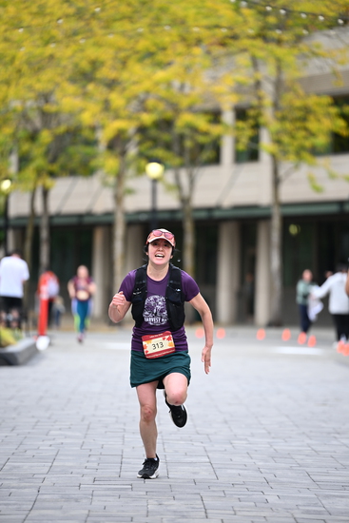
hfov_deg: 6.9
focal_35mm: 200
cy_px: 262
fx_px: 2906
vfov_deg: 10.3
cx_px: 174
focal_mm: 200
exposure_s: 1/2000
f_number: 2.8
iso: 640
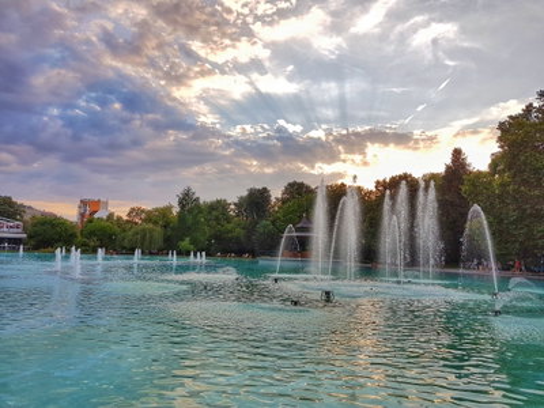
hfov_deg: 67.3
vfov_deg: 53.1
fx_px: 409
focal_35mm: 26
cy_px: 204
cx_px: 272
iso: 40
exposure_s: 1/894
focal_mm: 4.2
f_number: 1.7
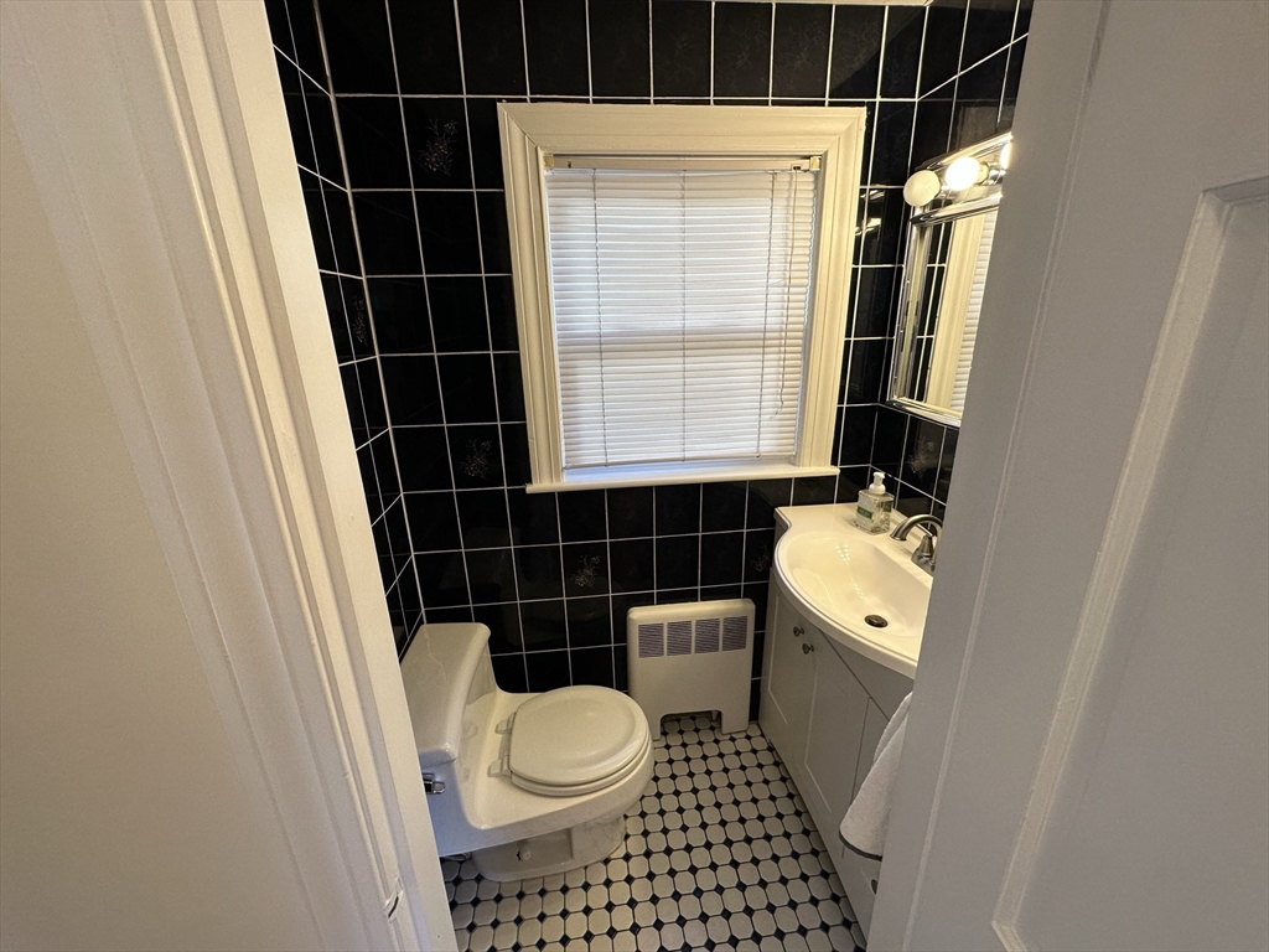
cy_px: 476
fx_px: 513
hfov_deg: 102.1
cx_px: 634
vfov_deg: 85.7
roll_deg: +1.1
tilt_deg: -18.6
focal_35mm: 14
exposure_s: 1/120
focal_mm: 2.22
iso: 125
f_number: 2.2
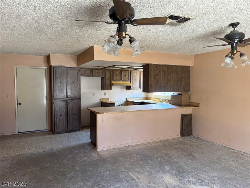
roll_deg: -0.6
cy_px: 94
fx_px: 173
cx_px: 125
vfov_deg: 56.8
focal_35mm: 24
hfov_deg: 71.6
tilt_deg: -3.0
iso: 200
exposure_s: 1/106
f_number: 1.78
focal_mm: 6.76
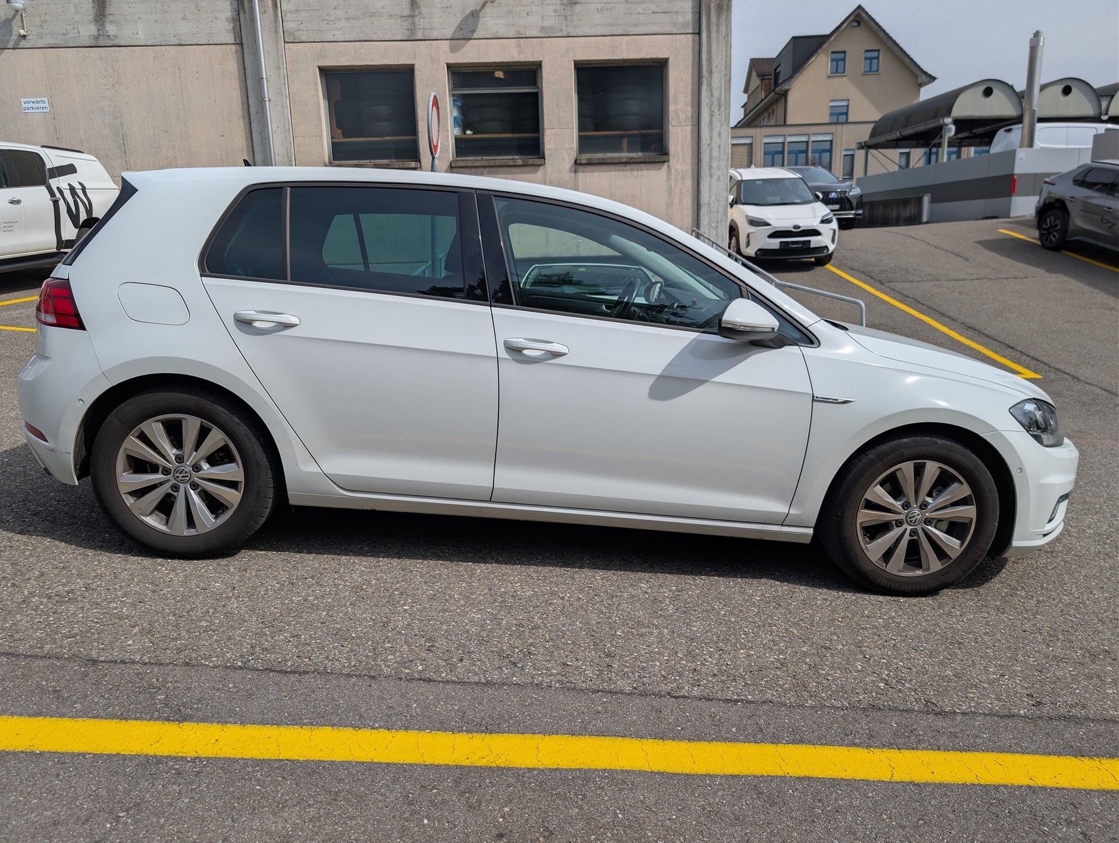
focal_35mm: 24
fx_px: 777
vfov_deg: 56.9
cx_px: 560
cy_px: 422
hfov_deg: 71.5
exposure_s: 1/1808
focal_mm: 6.9
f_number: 1.68
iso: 20
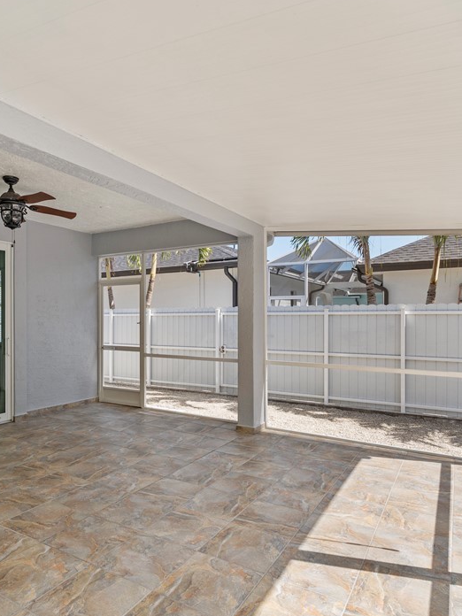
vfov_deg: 71.6
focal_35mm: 24
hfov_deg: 56.6
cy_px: 312
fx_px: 427
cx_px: 200
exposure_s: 1/250
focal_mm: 16
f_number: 5
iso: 100
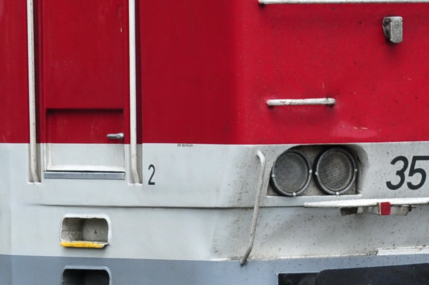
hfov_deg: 4.1
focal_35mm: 504
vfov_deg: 2.7
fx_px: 5998
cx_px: -99
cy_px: 1
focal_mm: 70
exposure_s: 1/200
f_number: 7.1
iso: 200
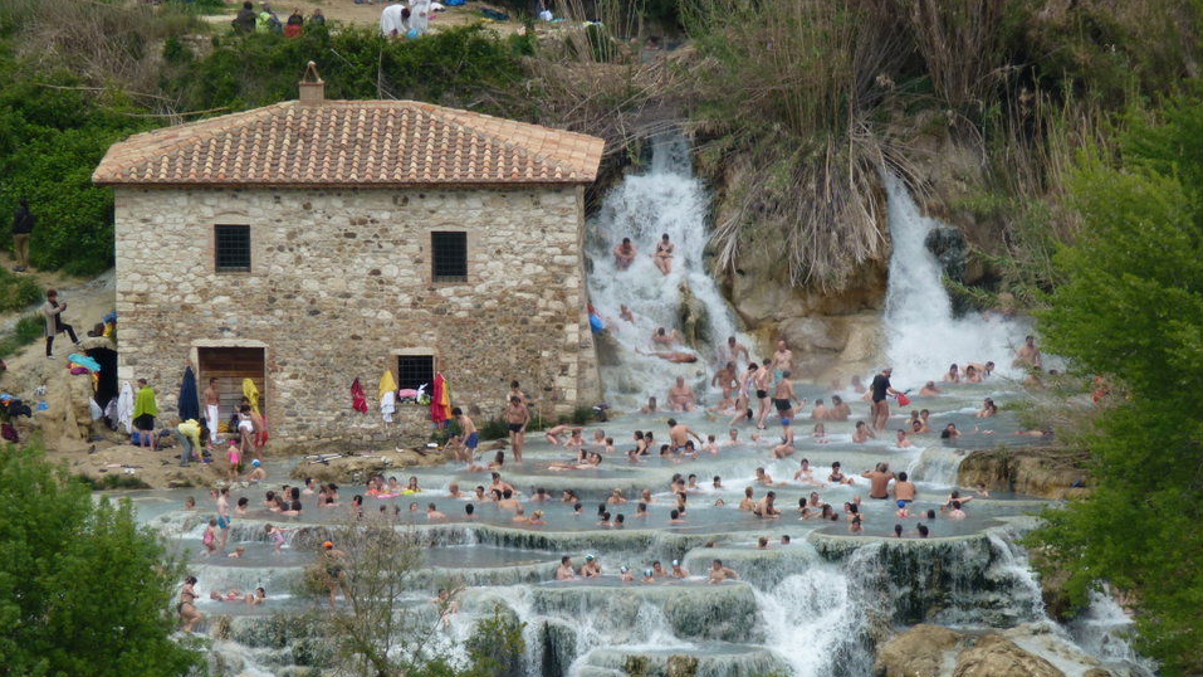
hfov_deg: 5.6
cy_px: 439
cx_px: 602
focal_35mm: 388
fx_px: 12375
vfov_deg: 3.1
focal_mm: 63.6
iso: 100
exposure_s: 1/320
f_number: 5.9
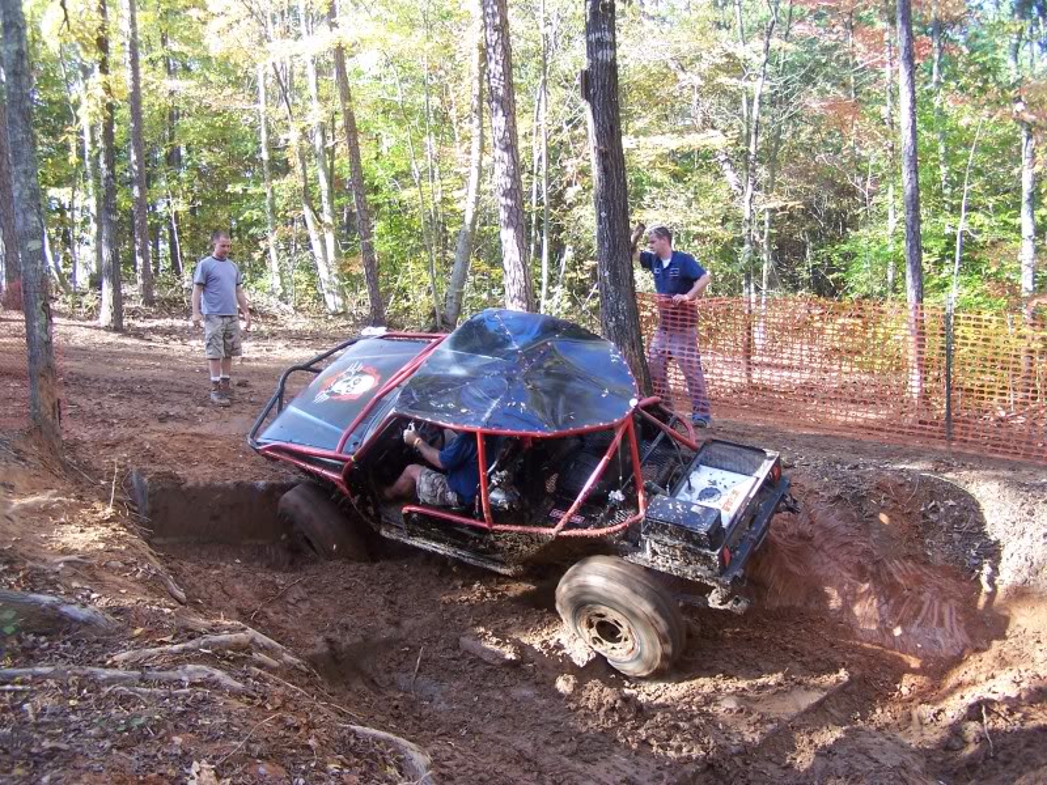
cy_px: 392
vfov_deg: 37.7
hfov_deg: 49.0
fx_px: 1149
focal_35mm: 38
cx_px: 524
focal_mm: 6.3
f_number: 2.8
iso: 80
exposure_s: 1/45
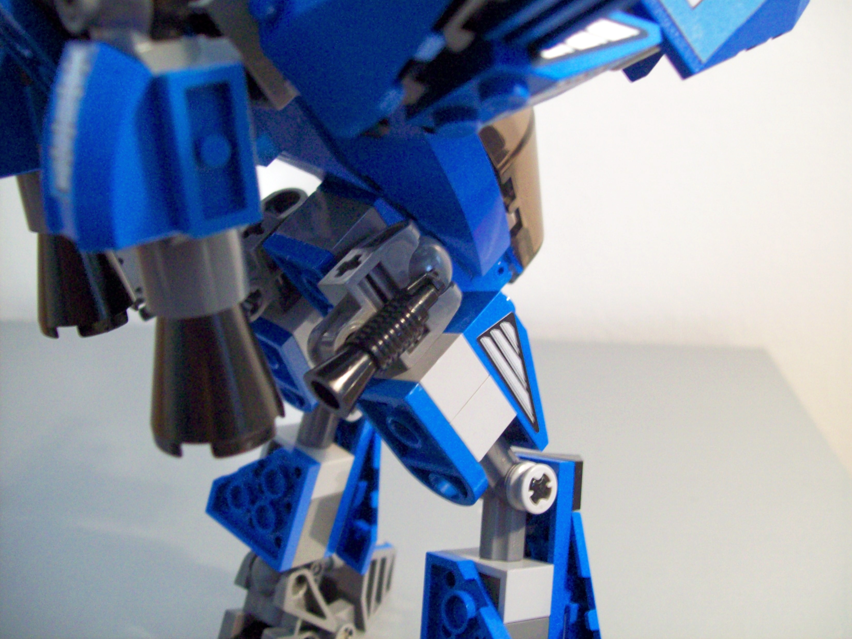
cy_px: 320
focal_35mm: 36
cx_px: 426
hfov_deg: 51.4
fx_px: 886
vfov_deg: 39.7
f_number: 2.7
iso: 189
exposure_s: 1/8
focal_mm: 6
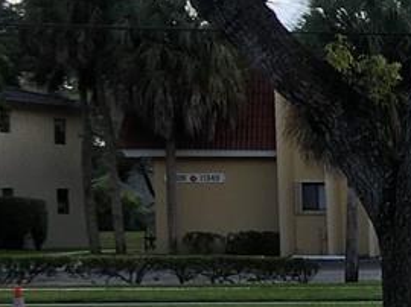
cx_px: 1163
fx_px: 2040
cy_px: 372
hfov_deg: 9.5
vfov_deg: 8.5
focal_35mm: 172
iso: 25
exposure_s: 1/986
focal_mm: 4.15
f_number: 2.2
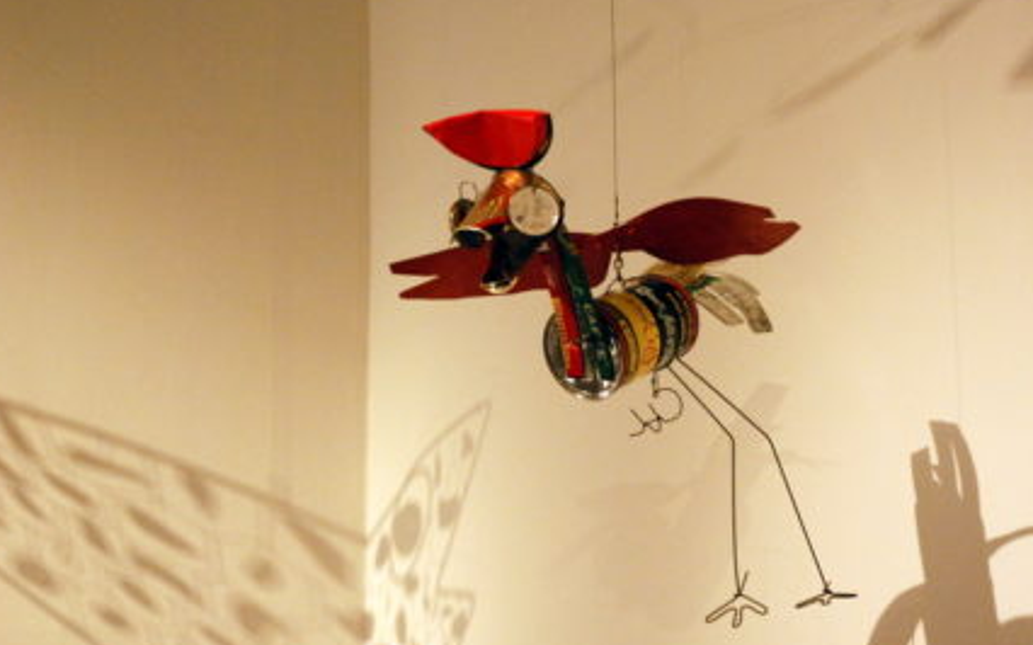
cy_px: 312
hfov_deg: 26.2
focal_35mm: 79
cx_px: 536
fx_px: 2223
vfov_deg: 16.5
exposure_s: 1/60
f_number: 4.5
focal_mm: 44
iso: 1600
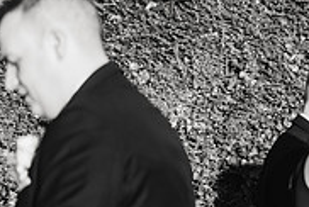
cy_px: 223
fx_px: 3396
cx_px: 532
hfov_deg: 5.1
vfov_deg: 3.5
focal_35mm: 395
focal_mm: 100
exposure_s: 1/2000
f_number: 2.8
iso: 200
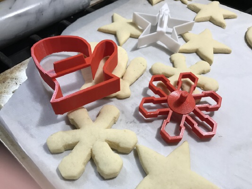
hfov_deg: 63.4
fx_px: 204
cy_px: 94
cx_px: 126
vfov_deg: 49.8
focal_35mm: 28
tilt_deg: -49.3
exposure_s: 1/30
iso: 25
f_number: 1.8
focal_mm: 3.99
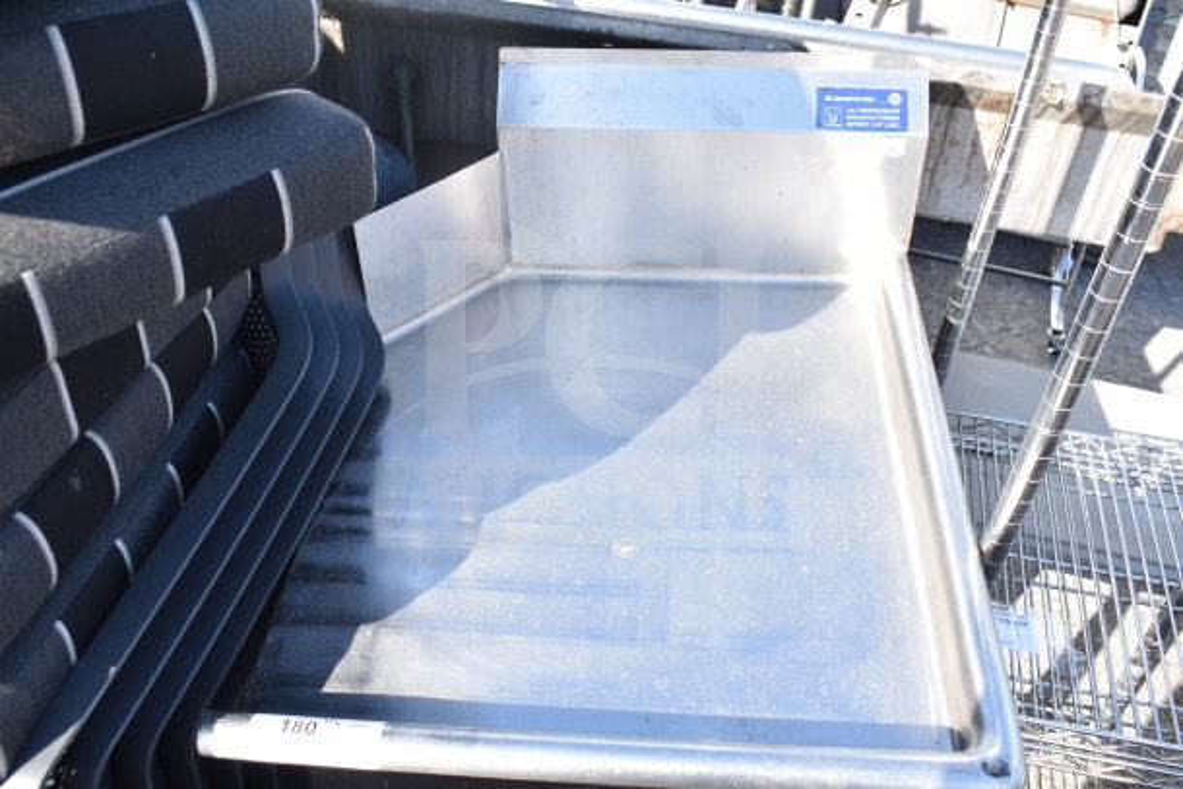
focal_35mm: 34
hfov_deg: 55.1
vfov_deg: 38.4
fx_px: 1134
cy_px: 394
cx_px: 592
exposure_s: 1/160
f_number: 6.3
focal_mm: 23
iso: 200
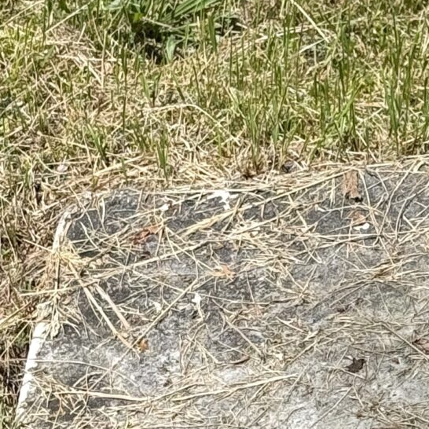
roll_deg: +1.0
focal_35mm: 199
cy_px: 347
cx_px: 566
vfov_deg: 8.8
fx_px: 2790
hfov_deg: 8.7
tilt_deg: -28.3
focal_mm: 6.76
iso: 64
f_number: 1.78
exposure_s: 1/4098
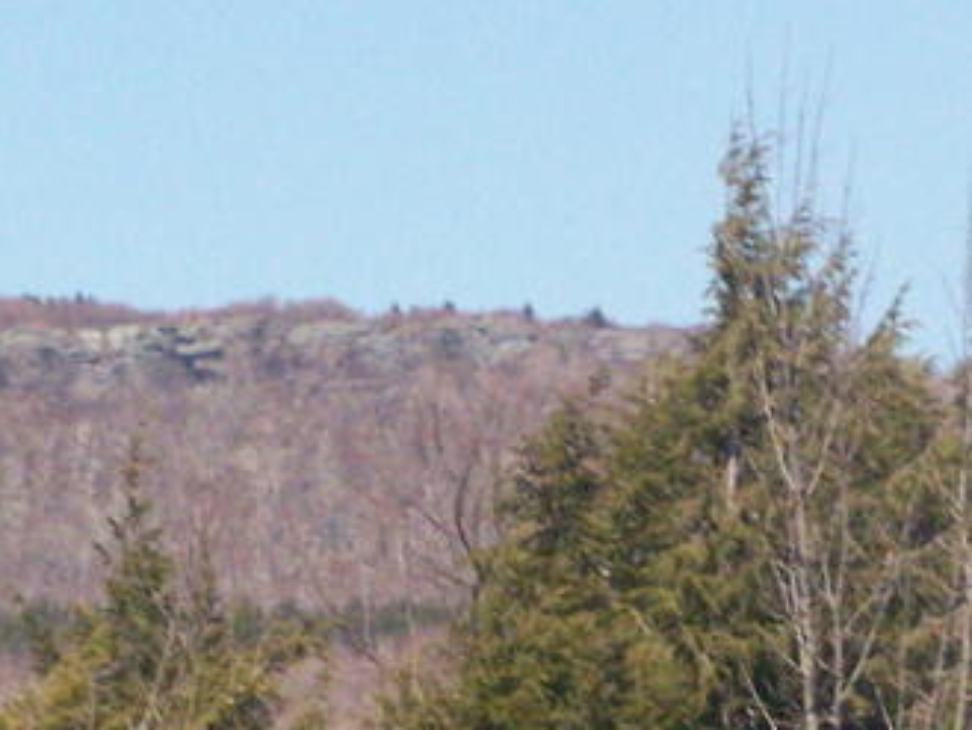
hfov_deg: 4.6
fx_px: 12135
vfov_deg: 3.4
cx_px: 612
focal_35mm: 432
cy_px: 564
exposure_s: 1/640
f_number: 4.5
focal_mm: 23.1
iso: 400
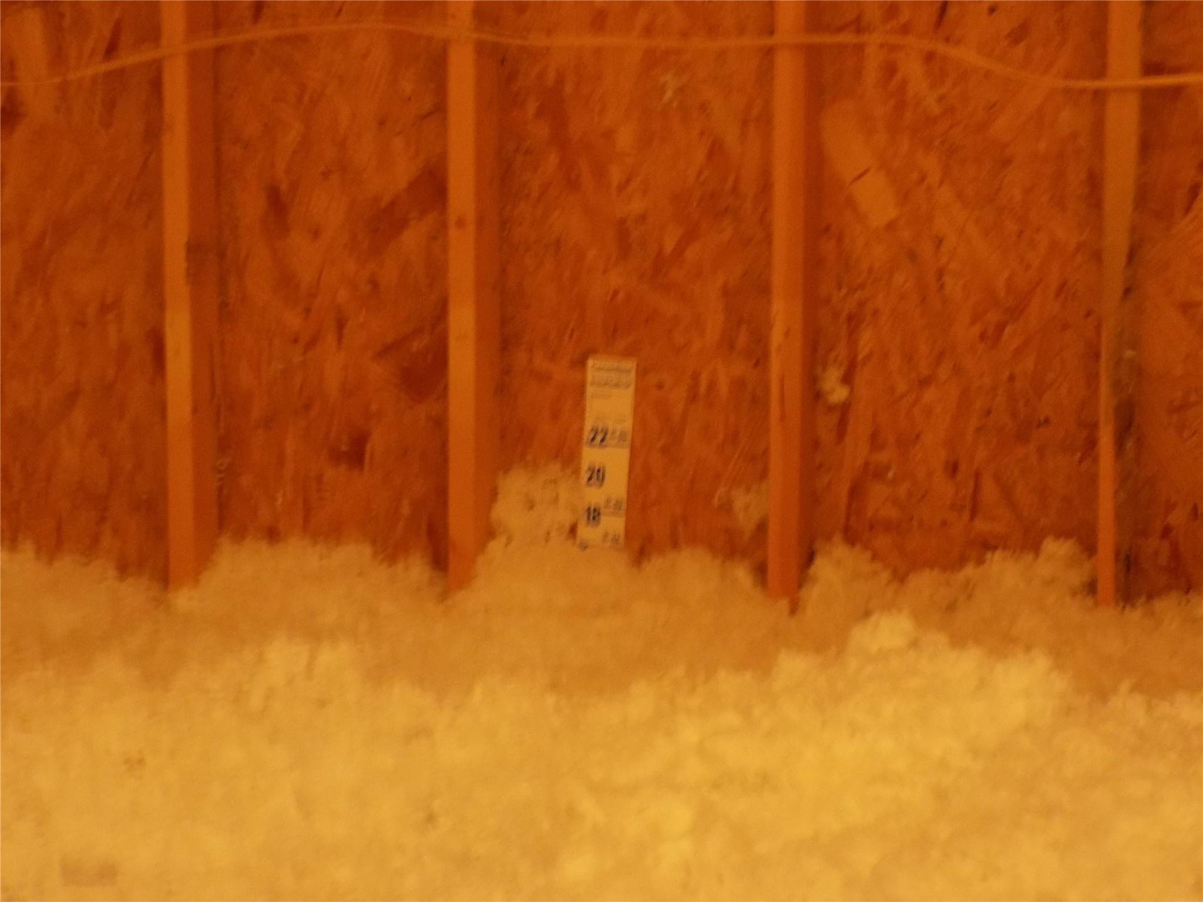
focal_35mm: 59
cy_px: 451
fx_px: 2050
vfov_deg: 24.8
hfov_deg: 32.7
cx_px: 602
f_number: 4
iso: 400
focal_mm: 10.5
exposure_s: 1/1.3
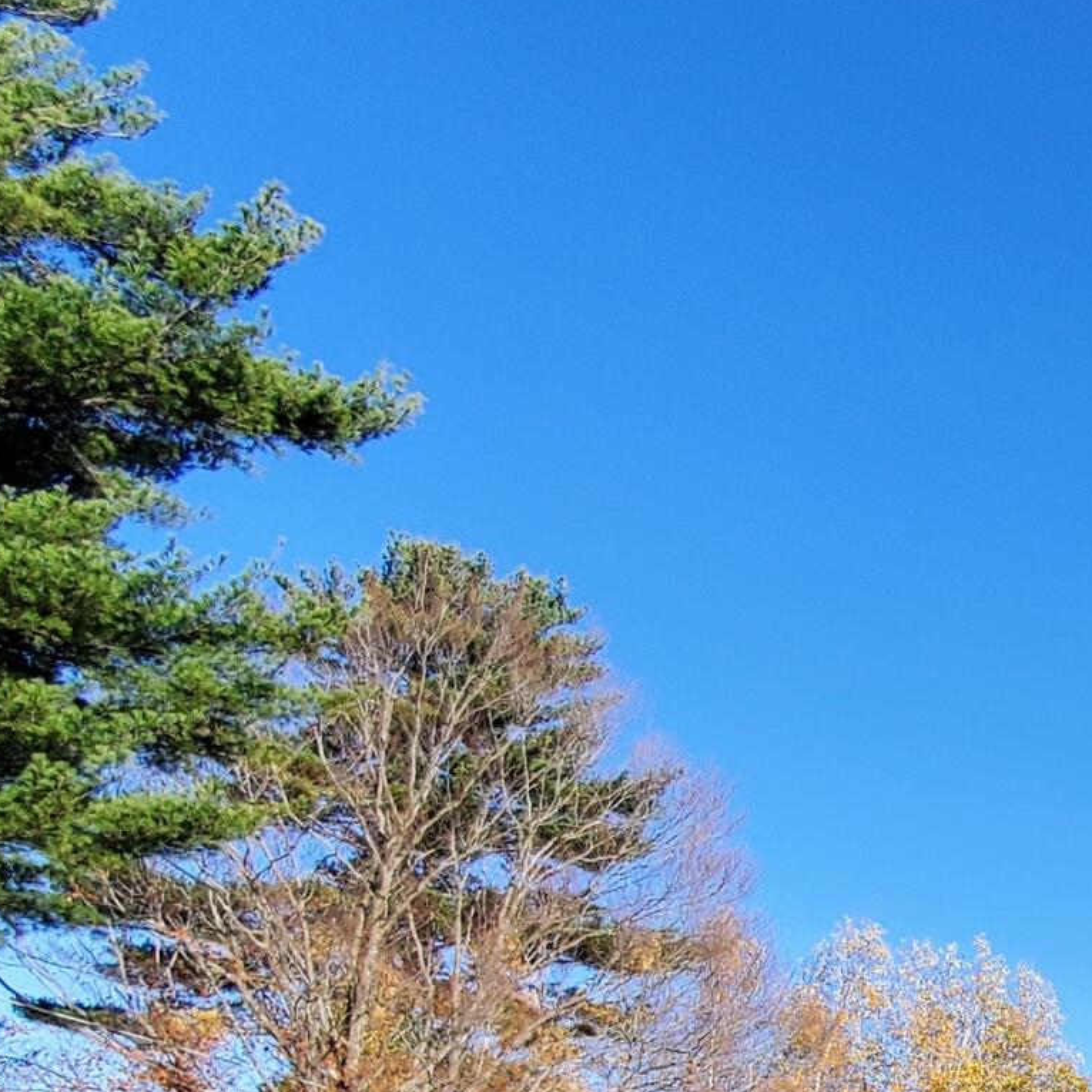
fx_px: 1606
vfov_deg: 33.0
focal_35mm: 45
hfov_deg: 27.4
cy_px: 1197
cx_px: 1595
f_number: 2.2
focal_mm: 1.8
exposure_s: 1/594
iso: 50
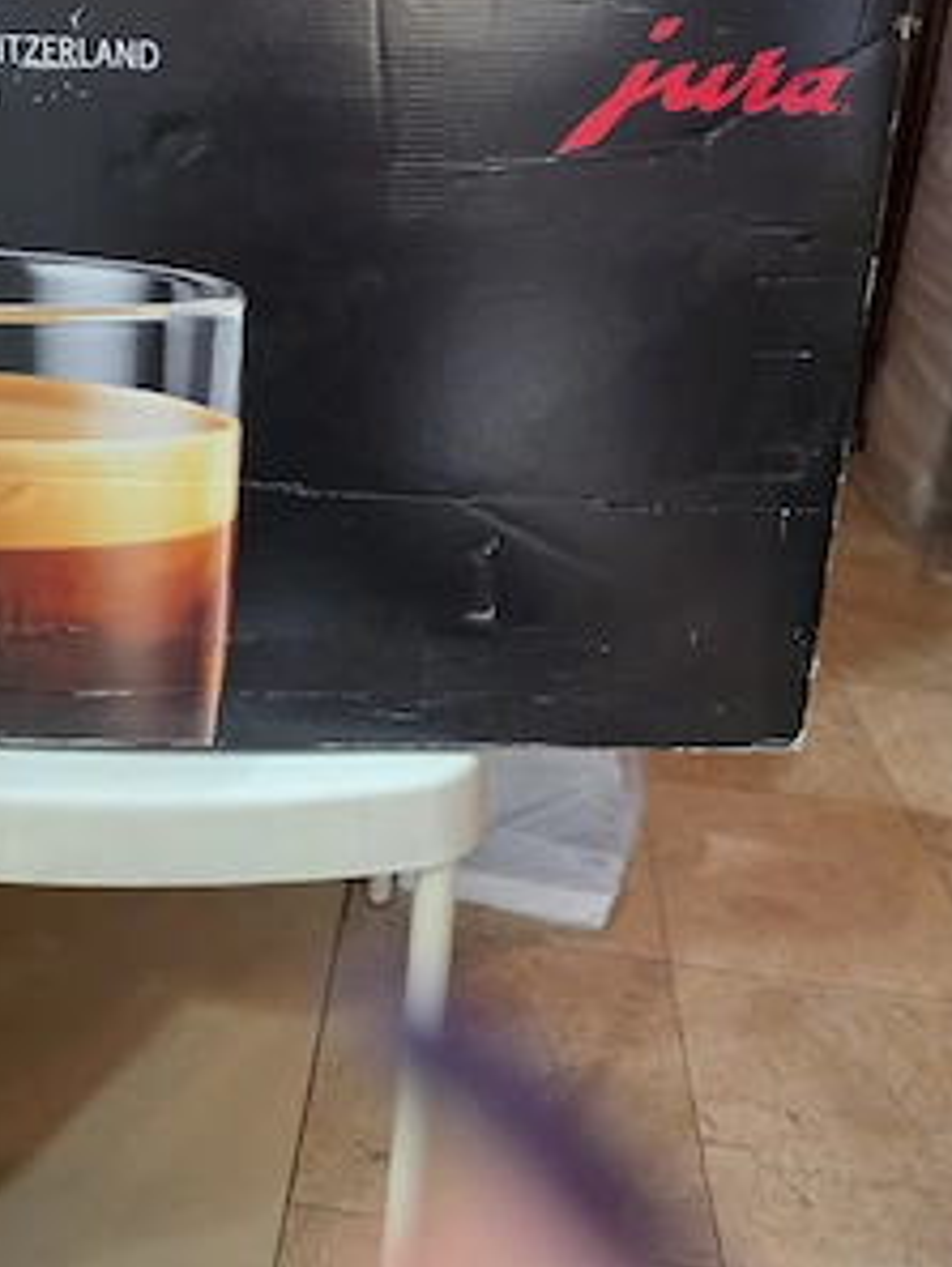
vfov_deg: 57.0
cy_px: 418
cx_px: 333
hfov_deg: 44.9
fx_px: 1136
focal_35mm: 31
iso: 1000
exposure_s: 1/101
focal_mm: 6.5
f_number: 1.4
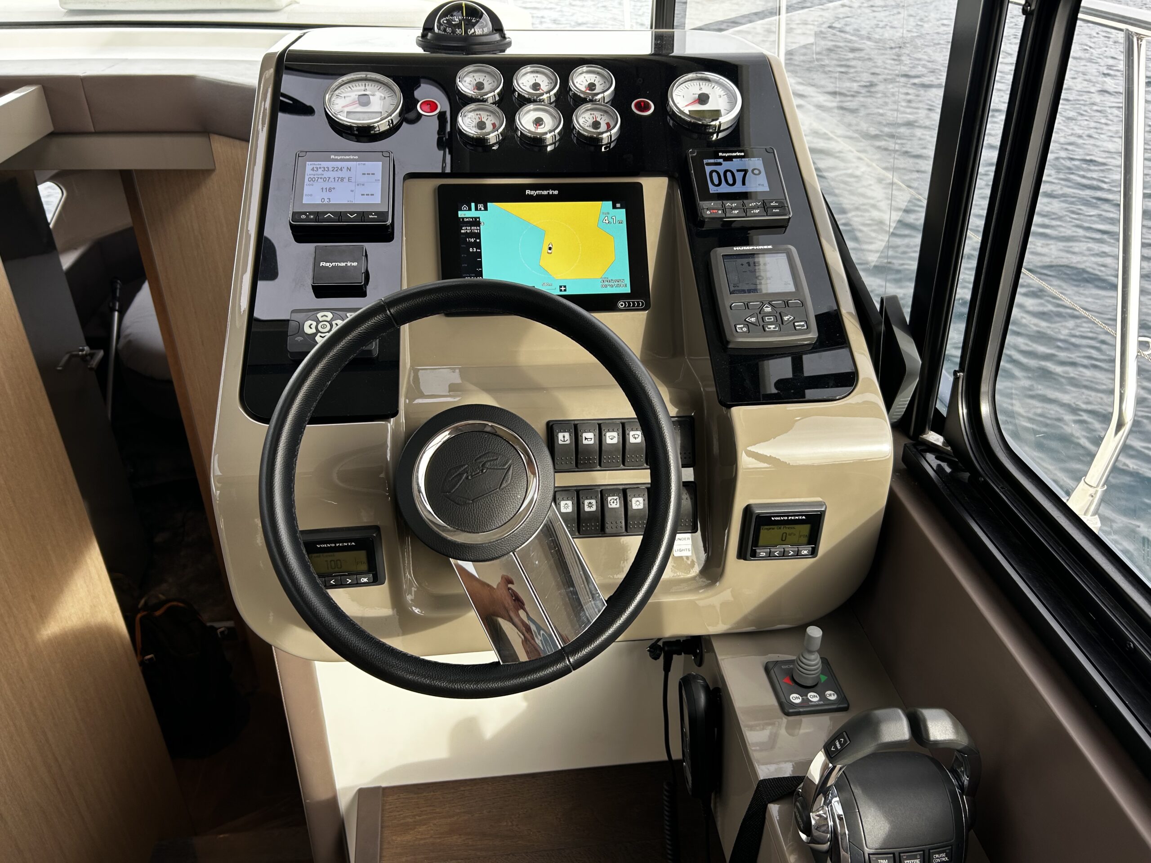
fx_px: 865
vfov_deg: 53.1
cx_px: 576
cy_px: 432
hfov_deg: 67.3
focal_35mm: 26
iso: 40
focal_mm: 5.7
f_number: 1.5
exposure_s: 1/188
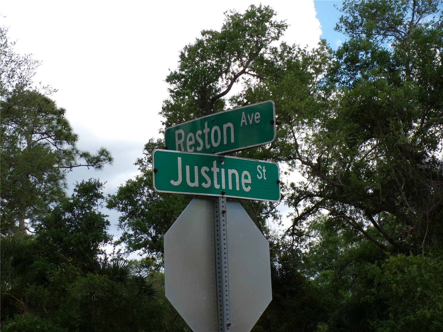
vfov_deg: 14.9
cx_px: 222
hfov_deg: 19.8
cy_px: 166
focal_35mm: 99
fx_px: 1267
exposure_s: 1/480
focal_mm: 17.7
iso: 100
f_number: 4.7
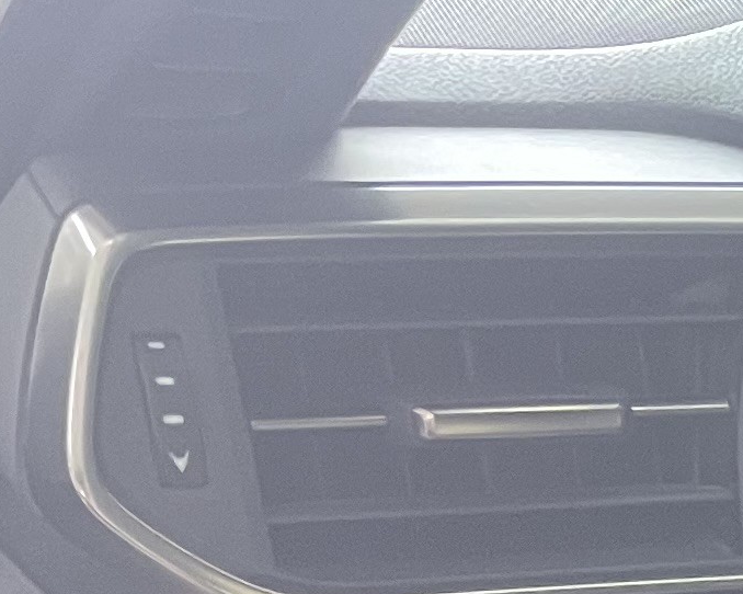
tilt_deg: -37.3
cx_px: 2168
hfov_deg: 9.9
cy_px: 1576
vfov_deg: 8.9
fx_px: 3320
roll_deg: -20.3
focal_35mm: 151
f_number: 1.6
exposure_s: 1/60
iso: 200
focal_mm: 4.2
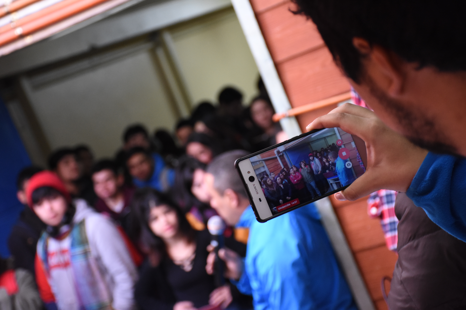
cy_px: 155
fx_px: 1087
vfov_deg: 16.3
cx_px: 233
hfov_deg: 24.2
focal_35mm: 84
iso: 2000
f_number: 4.8
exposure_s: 1/80
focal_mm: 56
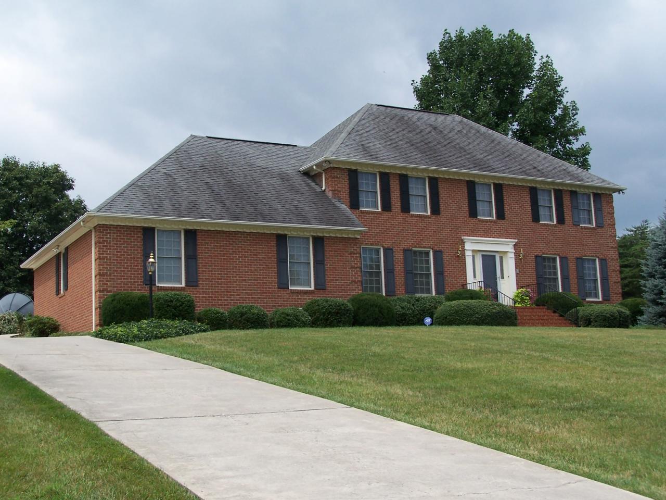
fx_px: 981
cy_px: 250
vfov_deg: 28.6
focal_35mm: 51
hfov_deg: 37.5
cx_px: 333
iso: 80
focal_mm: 8.5
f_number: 4
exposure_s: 1/640
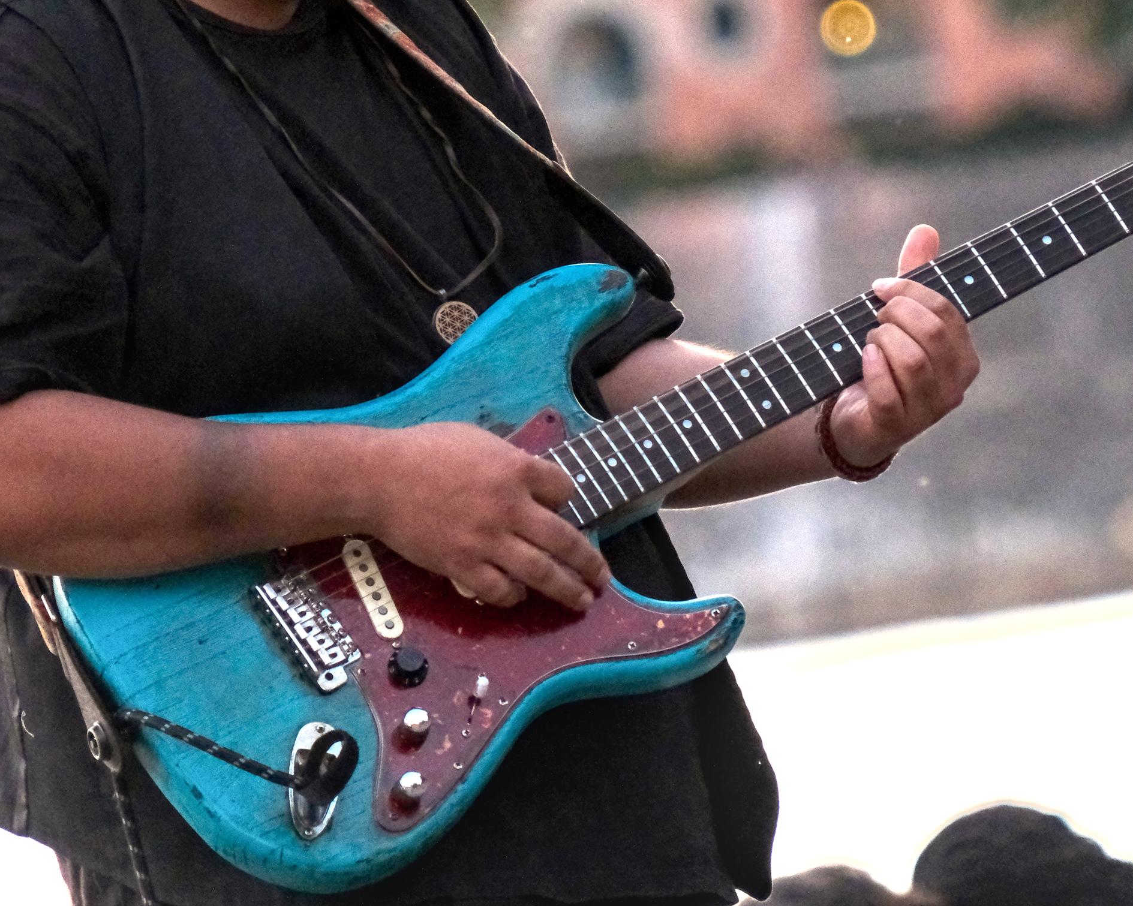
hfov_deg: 3.4
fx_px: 19314
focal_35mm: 576
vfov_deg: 2.7
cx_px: 695
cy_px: 223
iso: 2500
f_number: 4.8
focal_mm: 200
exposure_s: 1/320
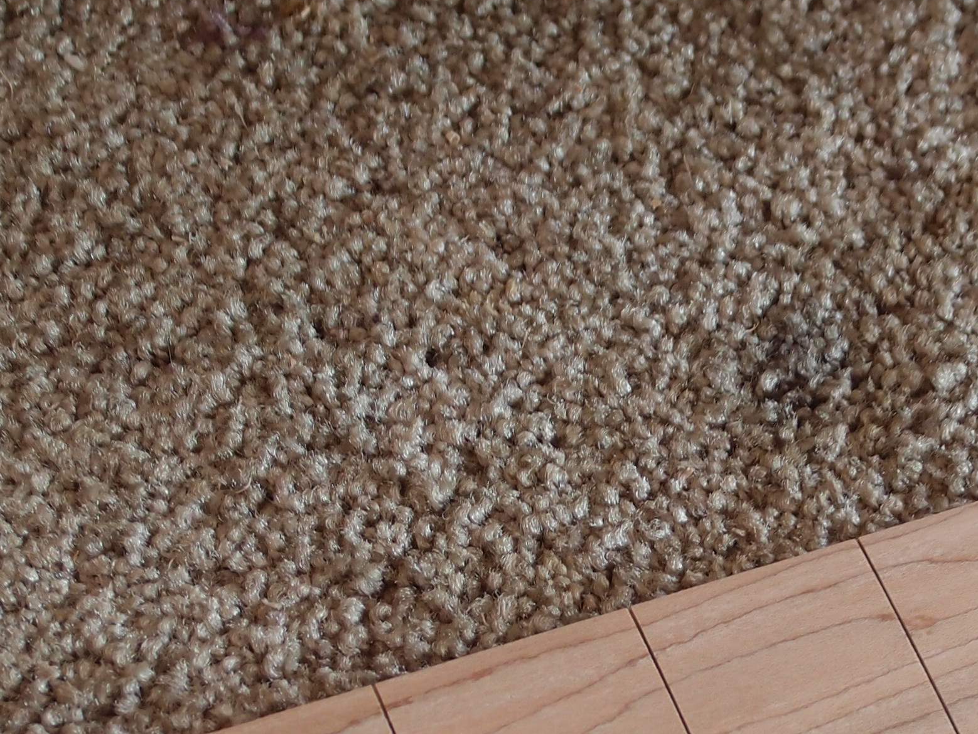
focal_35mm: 96
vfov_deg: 15.2
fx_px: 2713
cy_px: 710
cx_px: 693
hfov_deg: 20.3
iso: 100
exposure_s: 1/80
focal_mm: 8.99
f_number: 2
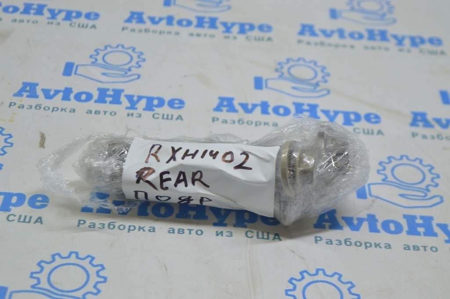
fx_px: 899
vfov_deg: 18.9
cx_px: 225
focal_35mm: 72
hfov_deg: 28.1
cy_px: 150
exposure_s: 1/40
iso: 400
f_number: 5.3
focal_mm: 48
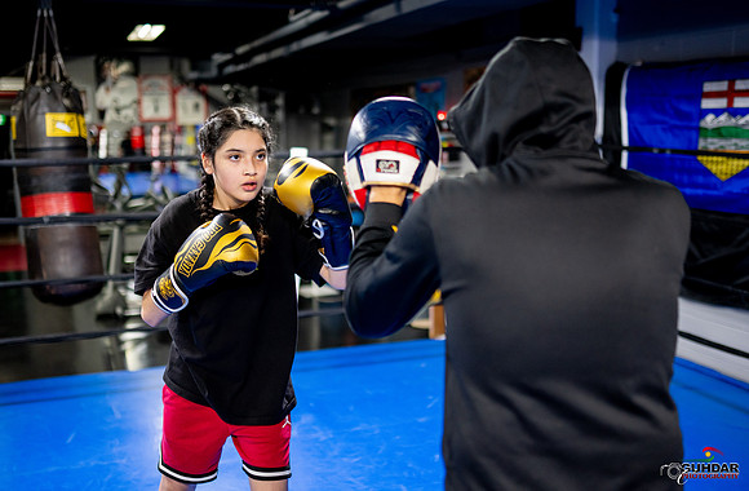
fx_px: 859
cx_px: 348
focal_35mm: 42
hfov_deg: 47.1
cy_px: 269
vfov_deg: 31.9
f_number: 1.4
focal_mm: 35
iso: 2000
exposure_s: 1/500
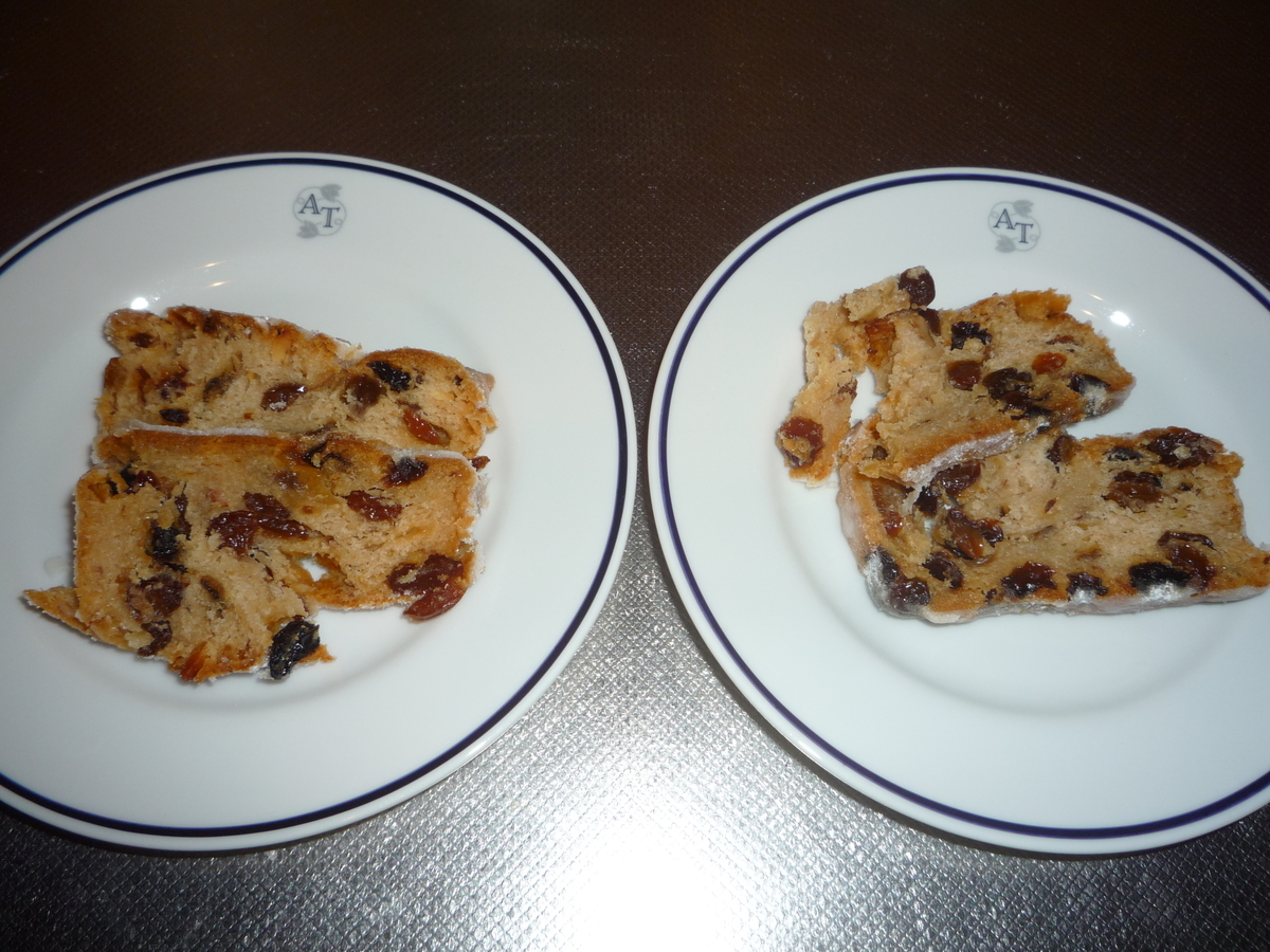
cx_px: 635
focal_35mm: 30
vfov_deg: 46.8
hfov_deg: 60.0
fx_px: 1101
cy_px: 476
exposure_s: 1/30
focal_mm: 5.2
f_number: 4
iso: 100
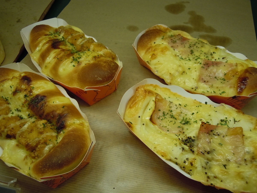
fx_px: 245
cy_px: 96
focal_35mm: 33
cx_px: 128
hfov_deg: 55.4
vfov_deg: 42.9
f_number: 4
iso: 320
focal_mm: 5.9
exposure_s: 1/125
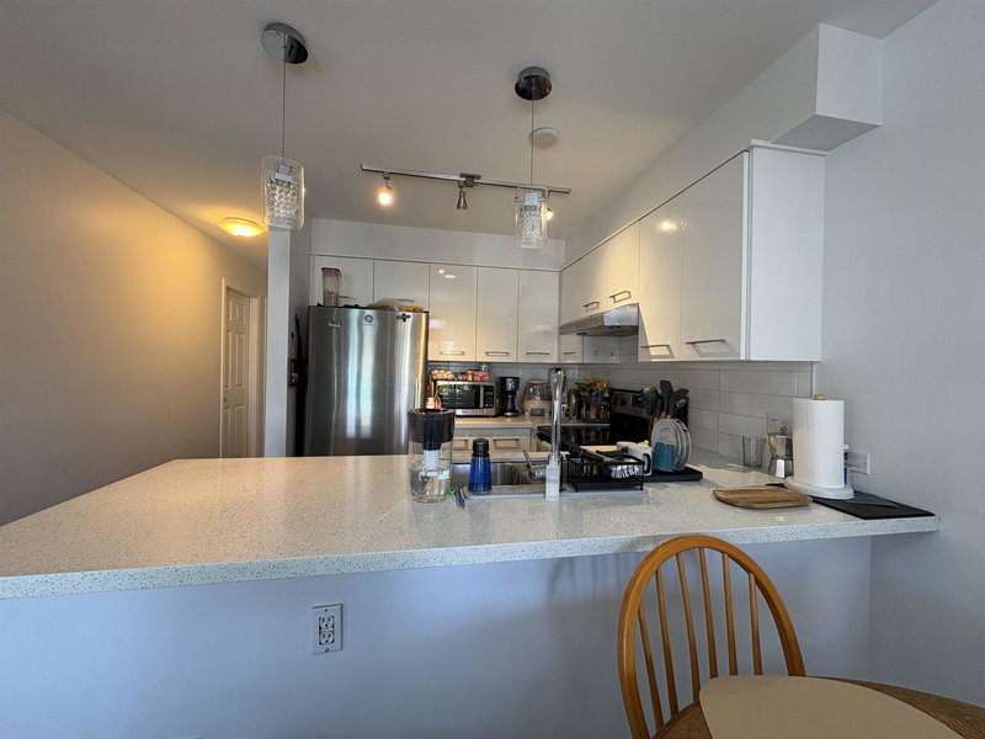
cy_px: 370
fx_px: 398
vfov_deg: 85.7
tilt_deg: +0.0
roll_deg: -1.1
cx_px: 492
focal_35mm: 14
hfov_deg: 102.1
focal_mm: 2.22
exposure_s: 1/60
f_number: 2.2
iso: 125
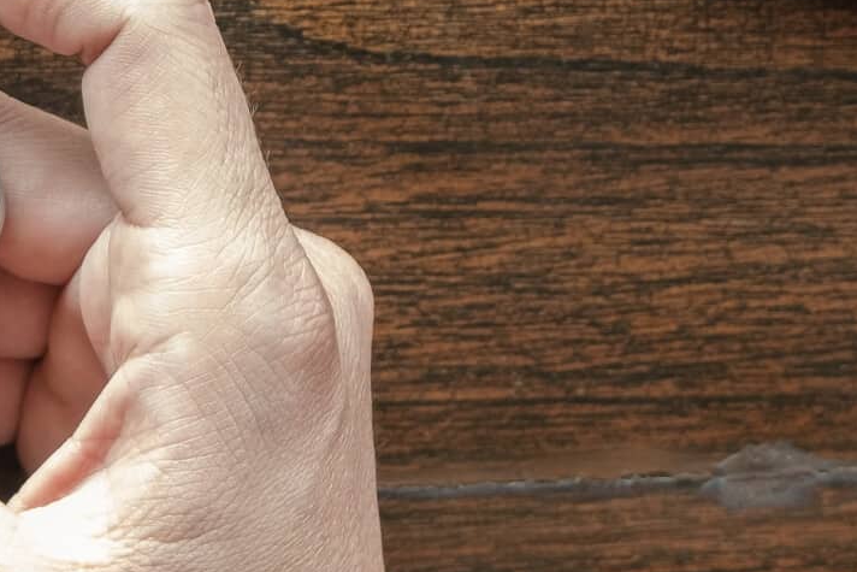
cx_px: -120
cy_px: -373
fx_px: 4024
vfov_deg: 7.9
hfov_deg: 11.9
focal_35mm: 169
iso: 400
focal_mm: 31.4
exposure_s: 1/20
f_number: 4.7
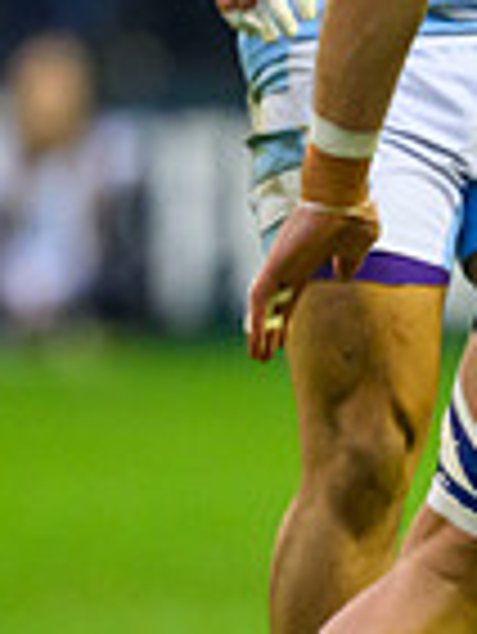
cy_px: 331
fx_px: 53073
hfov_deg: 0.5
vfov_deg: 0.7
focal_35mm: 2893
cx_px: 1467
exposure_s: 1/1600
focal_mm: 400
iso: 4000
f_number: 3.2
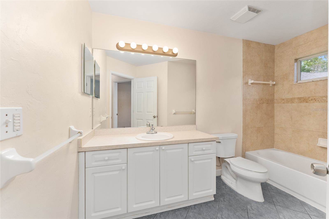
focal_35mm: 14
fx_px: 128
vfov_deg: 81.2
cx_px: 164
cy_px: 110
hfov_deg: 104.3
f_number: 7.1
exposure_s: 1/30
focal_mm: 14
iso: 1000
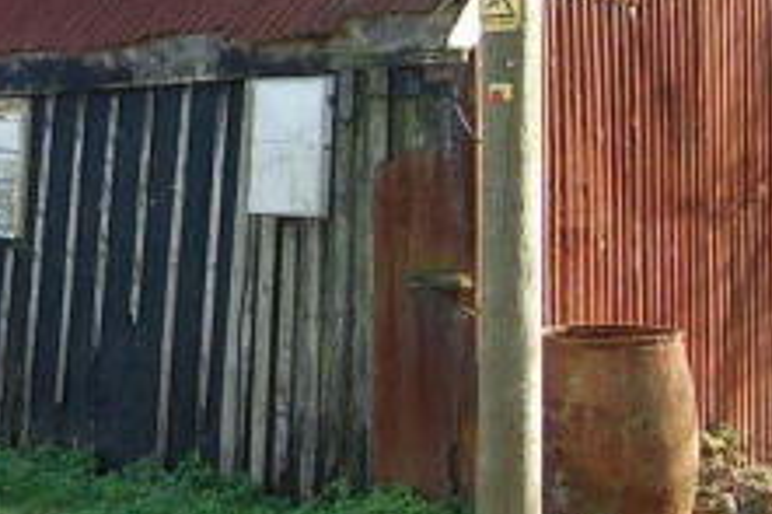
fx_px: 1714
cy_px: 73
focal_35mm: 80
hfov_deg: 24.1
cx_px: -17
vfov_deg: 16.9
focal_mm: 18
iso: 400
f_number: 4
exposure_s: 1/500
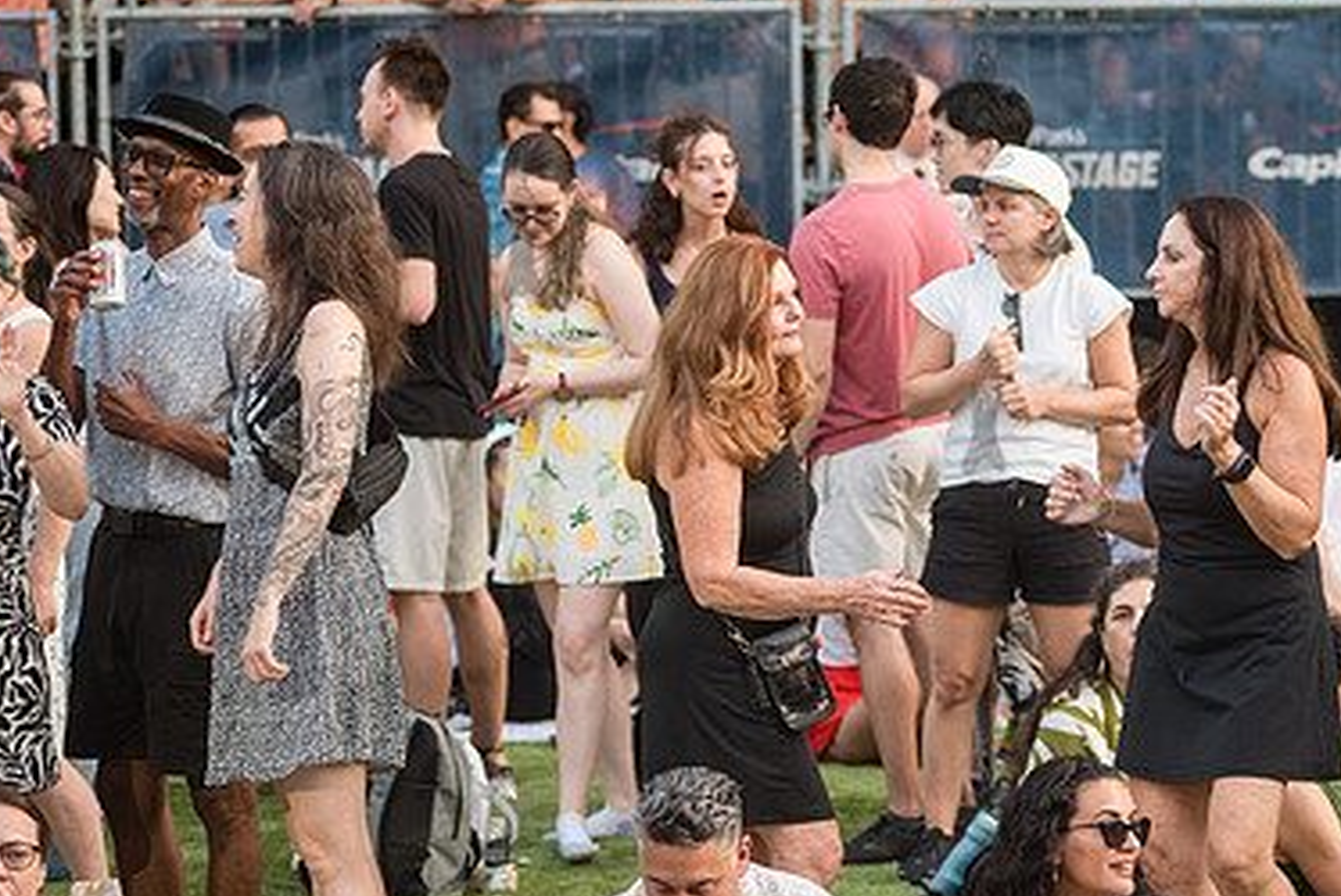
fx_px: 6934
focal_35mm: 186
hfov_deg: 11.0
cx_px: 982
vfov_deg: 7.4
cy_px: 410
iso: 1000
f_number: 4
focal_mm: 120
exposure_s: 1/320
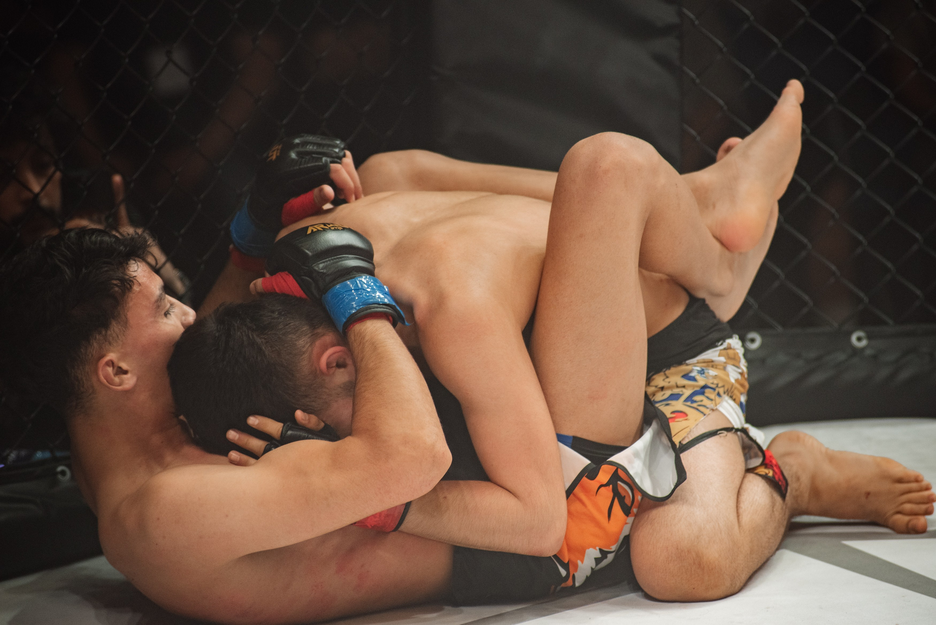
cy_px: 312
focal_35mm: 200
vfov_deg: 6.9
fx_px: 5202
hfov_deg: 10.3
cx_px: 468
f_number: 4
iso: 1250
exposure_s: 1/400
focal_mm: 200
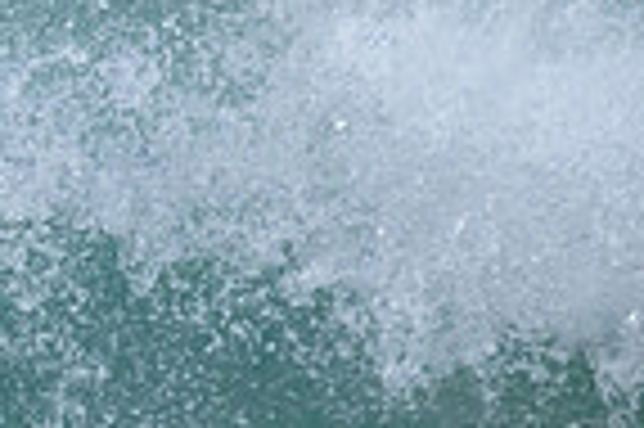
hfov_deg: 0.6
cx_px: -576
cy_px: 56
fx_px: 58125
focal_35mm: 3253
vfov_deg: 0.4
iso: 4500
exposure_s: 1/1000
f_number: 11
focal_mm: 800
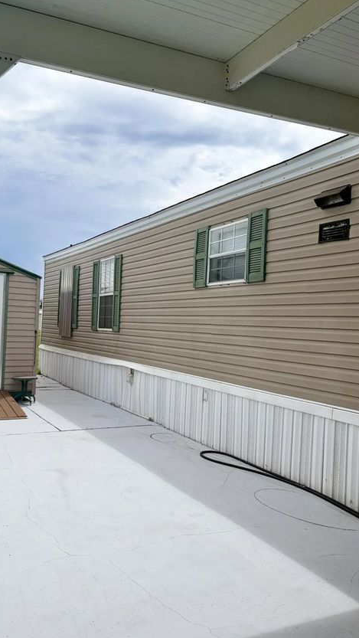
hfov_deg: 39.9
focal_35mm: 29
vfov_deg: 66.1
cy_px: 323
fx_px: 490
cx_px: 132
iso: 50
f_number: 1.6
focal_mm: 5.96
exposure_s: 1/7813
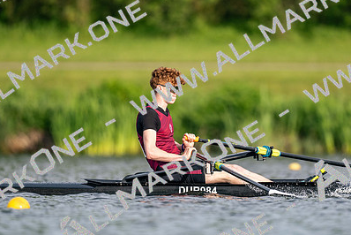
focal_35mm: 874
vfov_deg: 1.6
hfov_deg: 2.4
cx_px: 239
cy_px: 118
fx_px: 8527
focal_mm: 600
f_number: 4
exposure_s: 1/2500
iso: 400
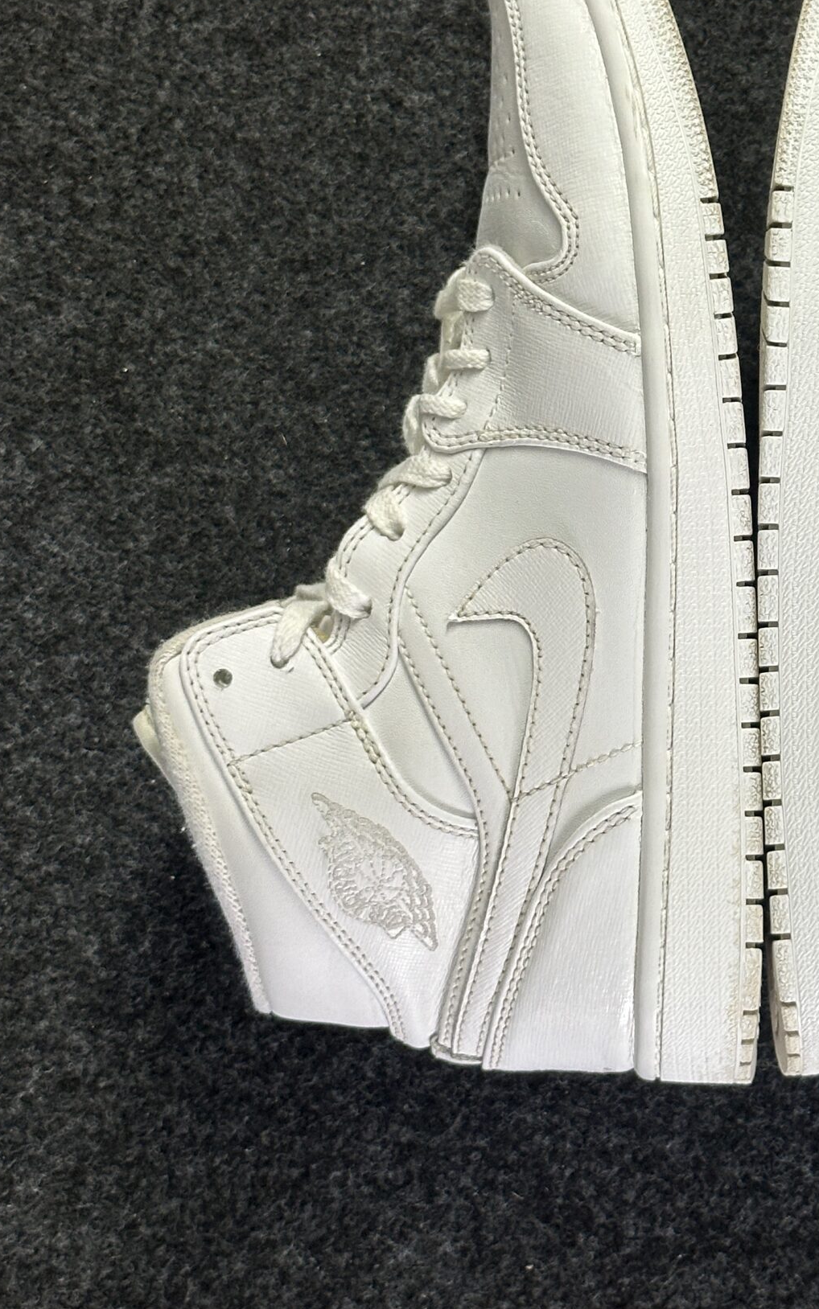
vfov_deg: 25.8
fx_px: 2856
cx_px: 737
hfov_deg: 16.1
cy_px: 572
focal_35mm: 80
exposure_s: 1/50
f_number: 1.78
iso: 125
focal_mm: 6.86
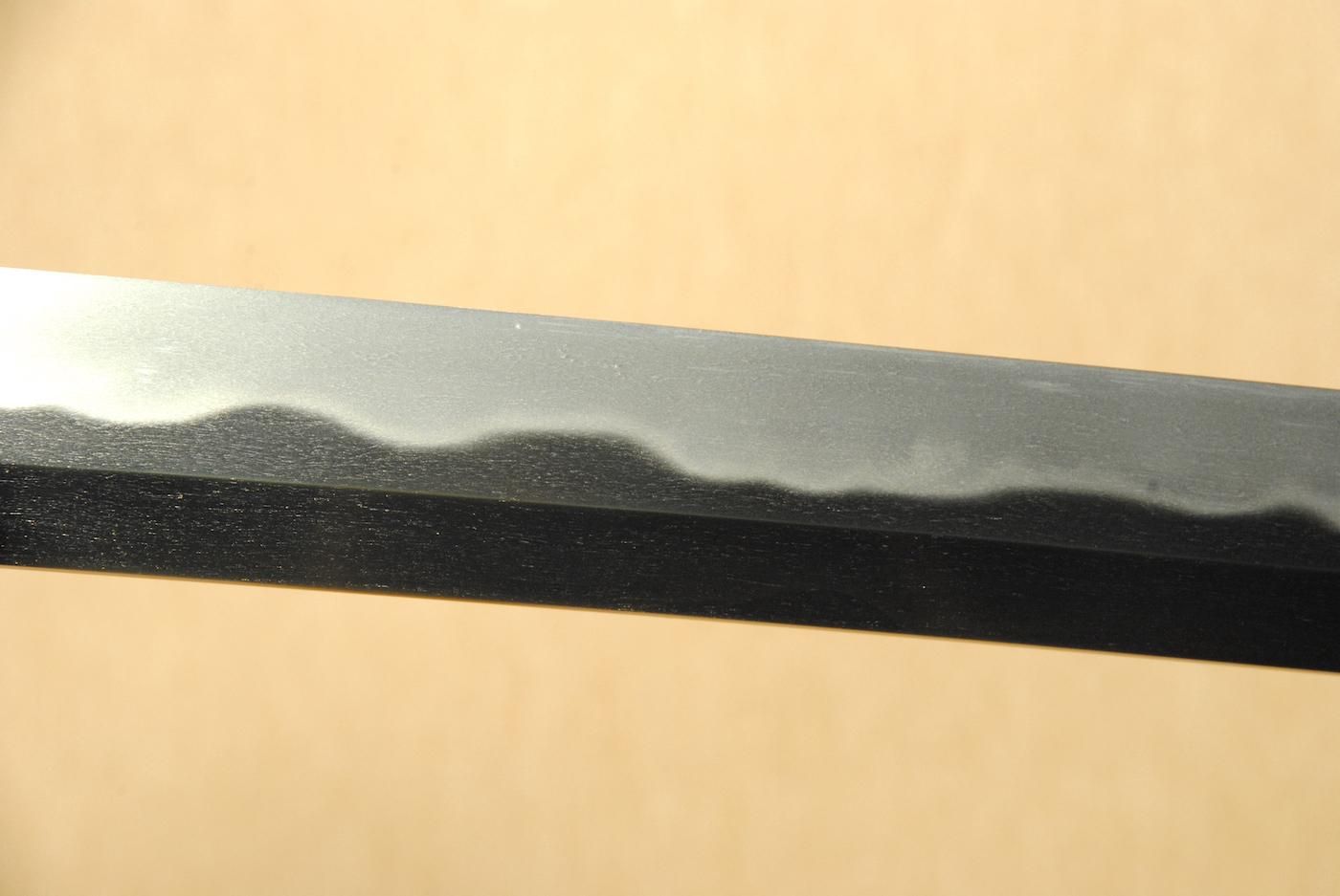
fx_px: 7546
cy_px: 448
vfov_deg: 6.8
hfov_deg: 10.1
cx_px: 670
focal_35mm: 202
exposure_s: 1/2
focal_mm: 135
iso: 400
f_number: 11
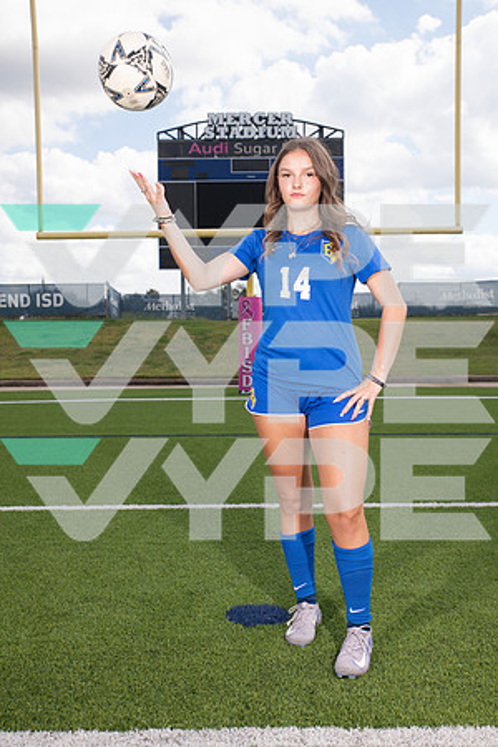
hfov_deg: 35.1
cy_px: 374
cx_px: 249
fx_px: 788
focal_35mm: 38
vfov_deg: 50.7
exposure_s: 1/320
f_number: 7.1
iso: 125
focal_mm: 38
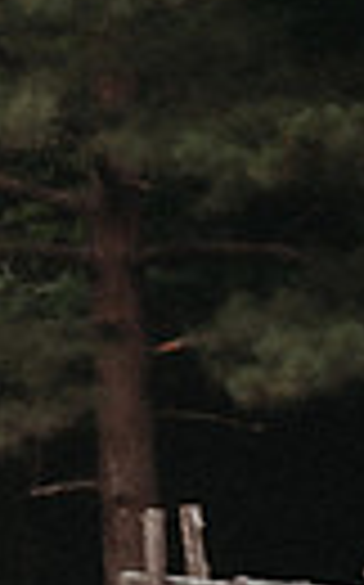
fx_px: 14476
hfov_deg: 1.4
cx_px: -894
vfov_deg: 2.3
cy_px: 439
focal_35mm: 910
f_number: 2.8
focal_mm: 200
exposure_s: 1/200
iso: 400
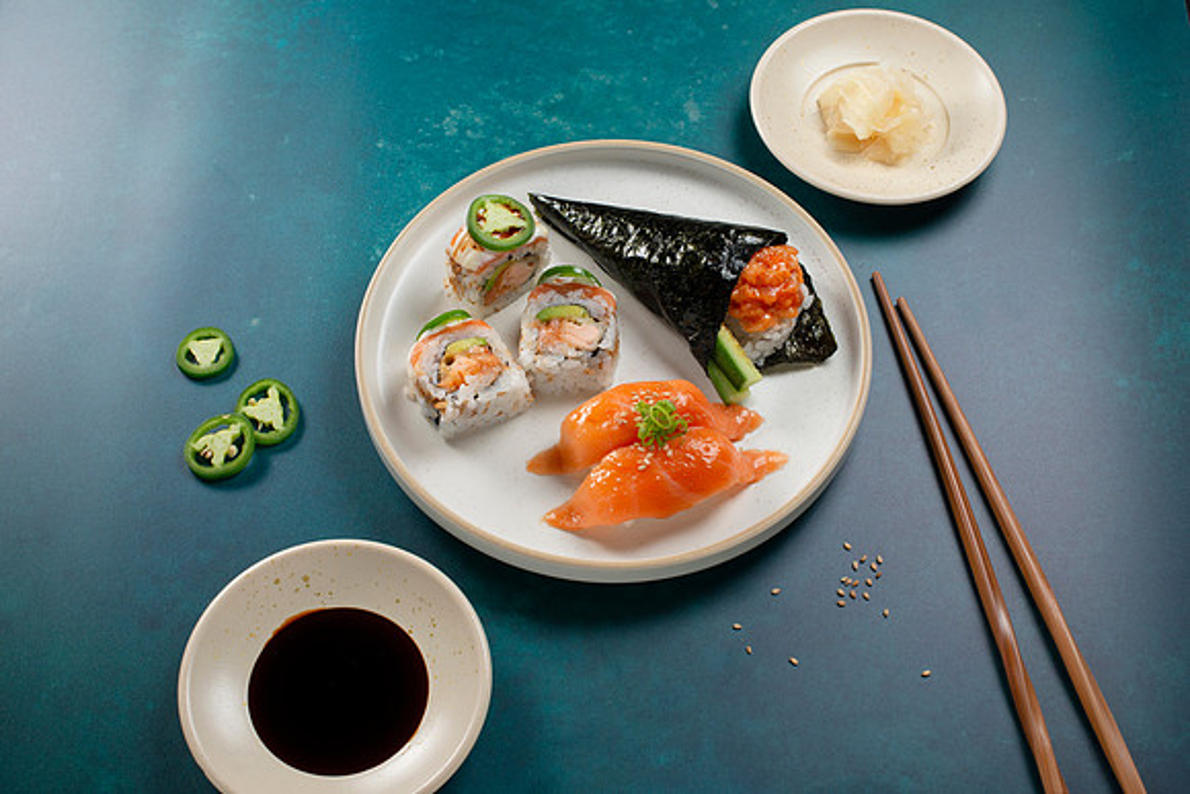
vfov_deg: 27.0
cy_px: 397
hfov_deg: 39.6
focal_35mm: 50
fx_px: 1653
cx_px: 595
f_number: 9
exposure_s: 1/200
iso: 250
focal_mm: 50
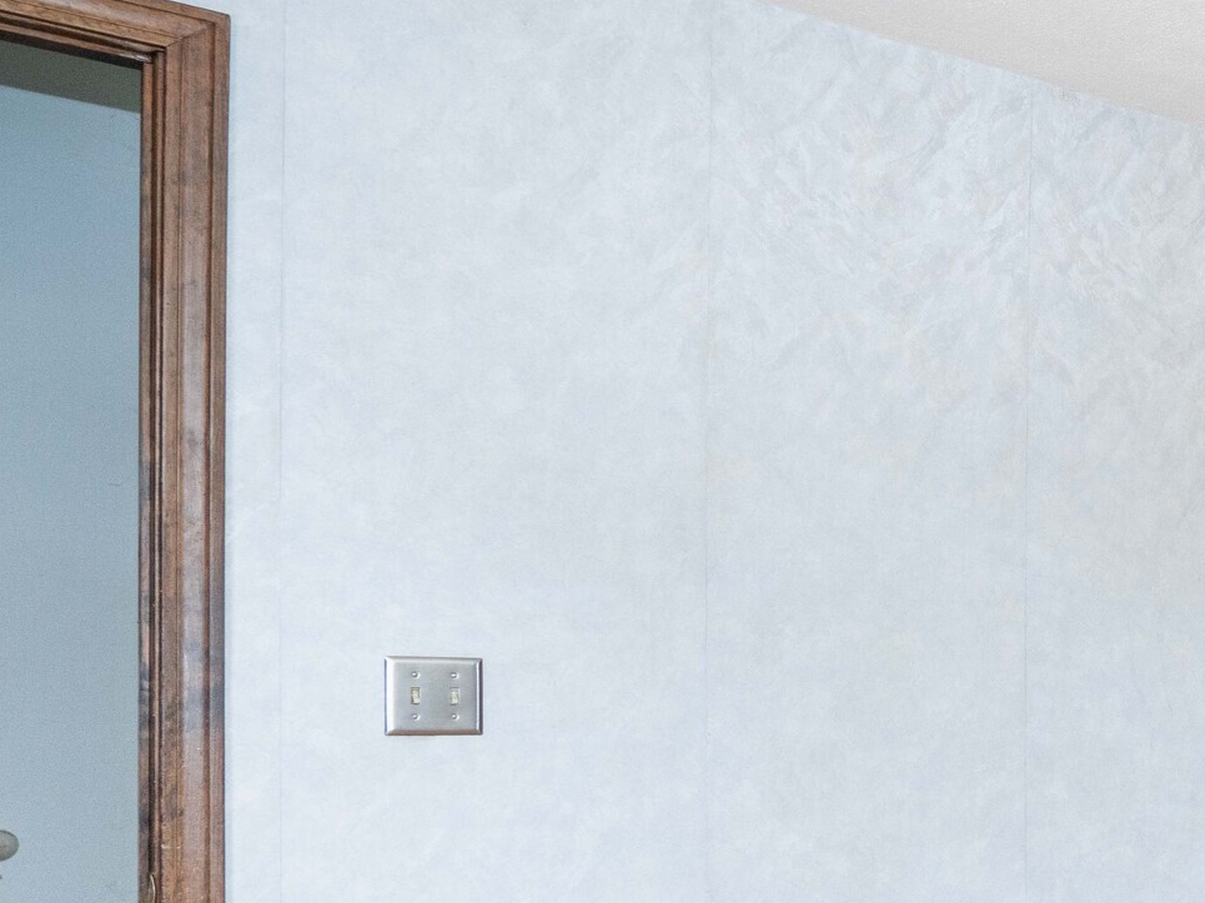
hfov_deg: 26.3
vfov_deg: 29.0
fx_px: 1705
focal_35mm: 49
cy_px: 719
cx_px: 1869
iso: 800
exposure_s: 1/60
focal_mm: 16
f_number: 11
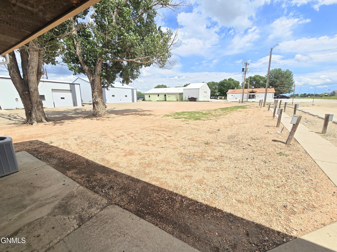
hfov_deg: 106.2
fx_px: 127
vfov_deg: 89.9
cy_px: 126
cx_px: 168
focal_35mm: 13
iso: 50
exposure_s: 1/2289
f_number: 2.2
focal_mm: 2.2
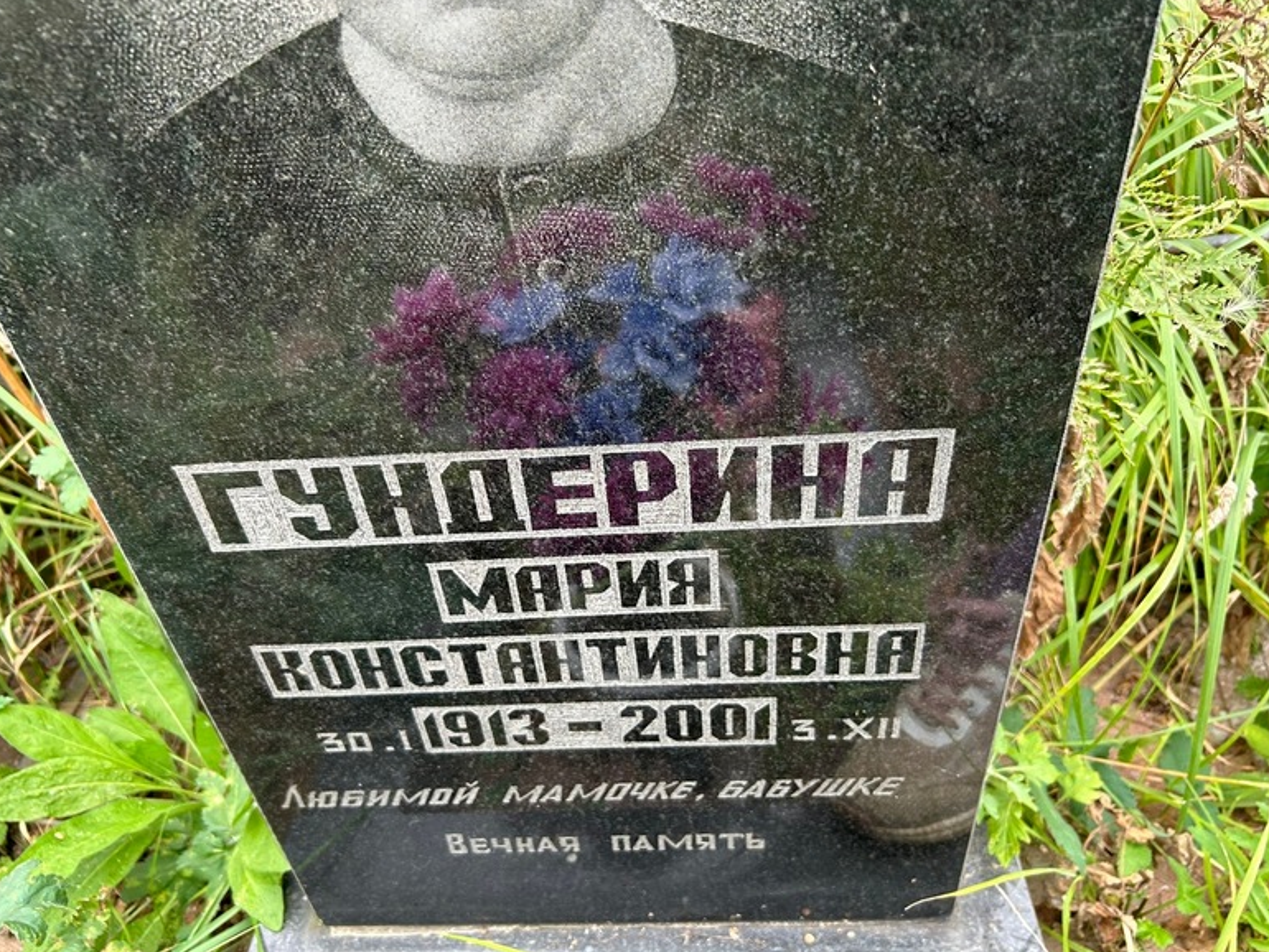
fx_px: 990
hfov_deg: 65.3
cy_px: 484
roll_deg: +5.0
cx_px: 625
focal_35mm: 27
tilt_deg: -38.4
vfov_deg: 51.4
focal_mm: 5.7
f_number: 1.5
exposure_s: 1/121
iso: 80
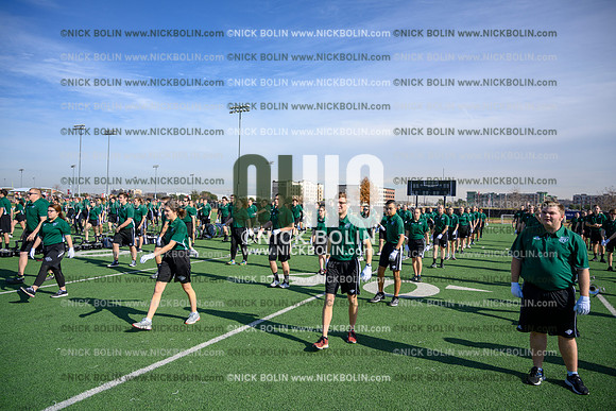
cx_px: 308
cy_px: 206
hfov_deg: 73.7
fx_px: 411
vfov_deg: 53.2
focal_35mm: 24
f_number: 4
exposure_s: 1/1600
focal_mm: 24
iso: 125
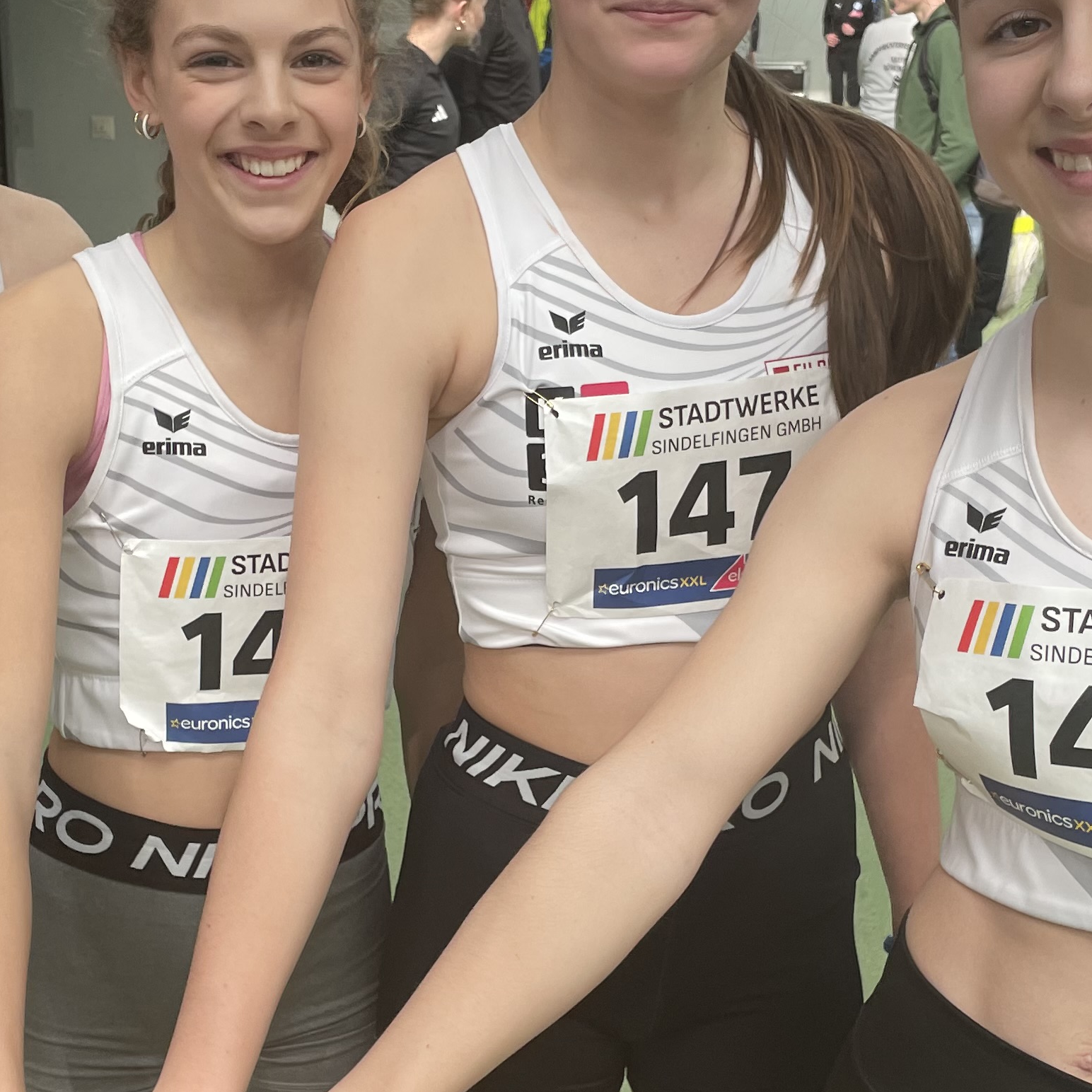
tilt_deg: -16.2
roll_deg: -1.6
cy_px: 603
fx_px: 2141
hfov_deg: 28.6
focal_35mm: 60
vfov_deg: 28.6
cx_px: 509
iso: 40
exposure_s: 1/121
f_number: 1.6
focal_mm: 4.2
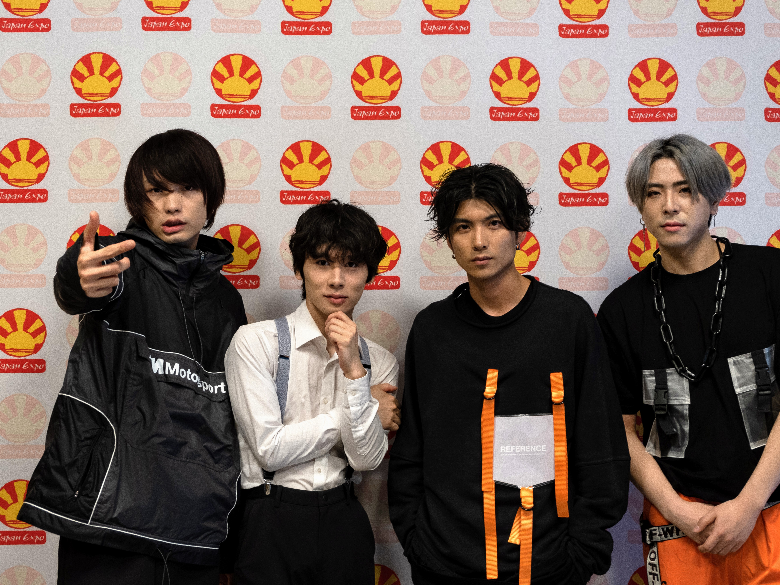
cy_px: 289
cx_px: 405
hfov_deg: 35.5
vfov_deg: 27.0
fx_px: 1217
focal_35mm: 54
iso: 800
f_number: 3.6
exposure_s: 1/60
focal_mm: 32.9
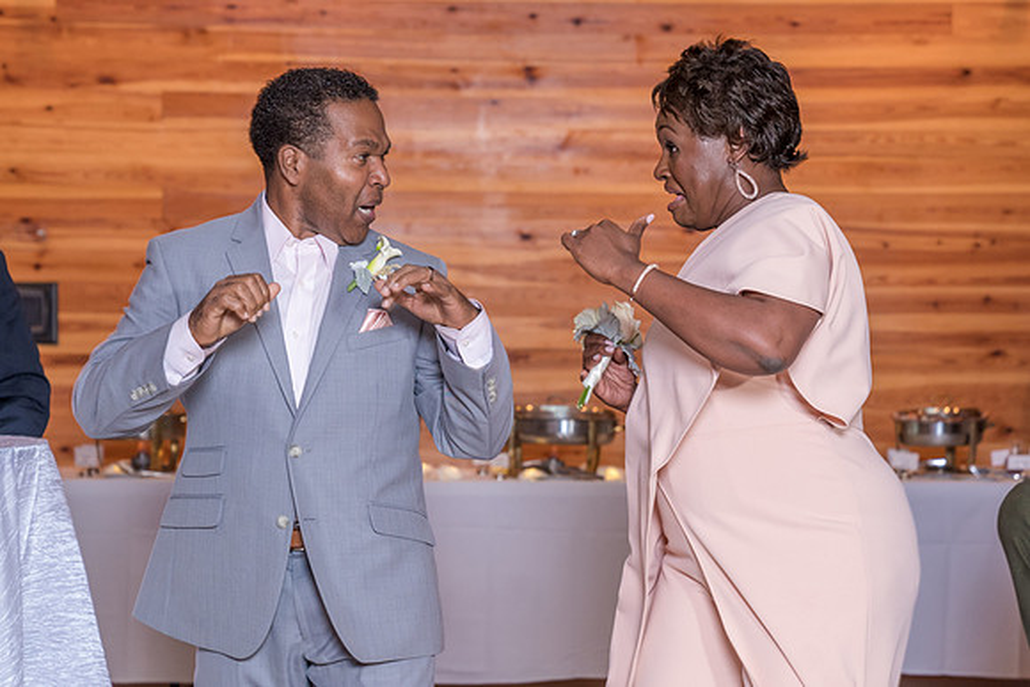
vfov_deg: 15.2
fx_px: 2567
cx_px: 569
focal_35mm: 90
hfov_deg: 22.7
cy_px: 421
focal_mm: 70
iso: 2000
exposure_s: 1/100
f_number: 4
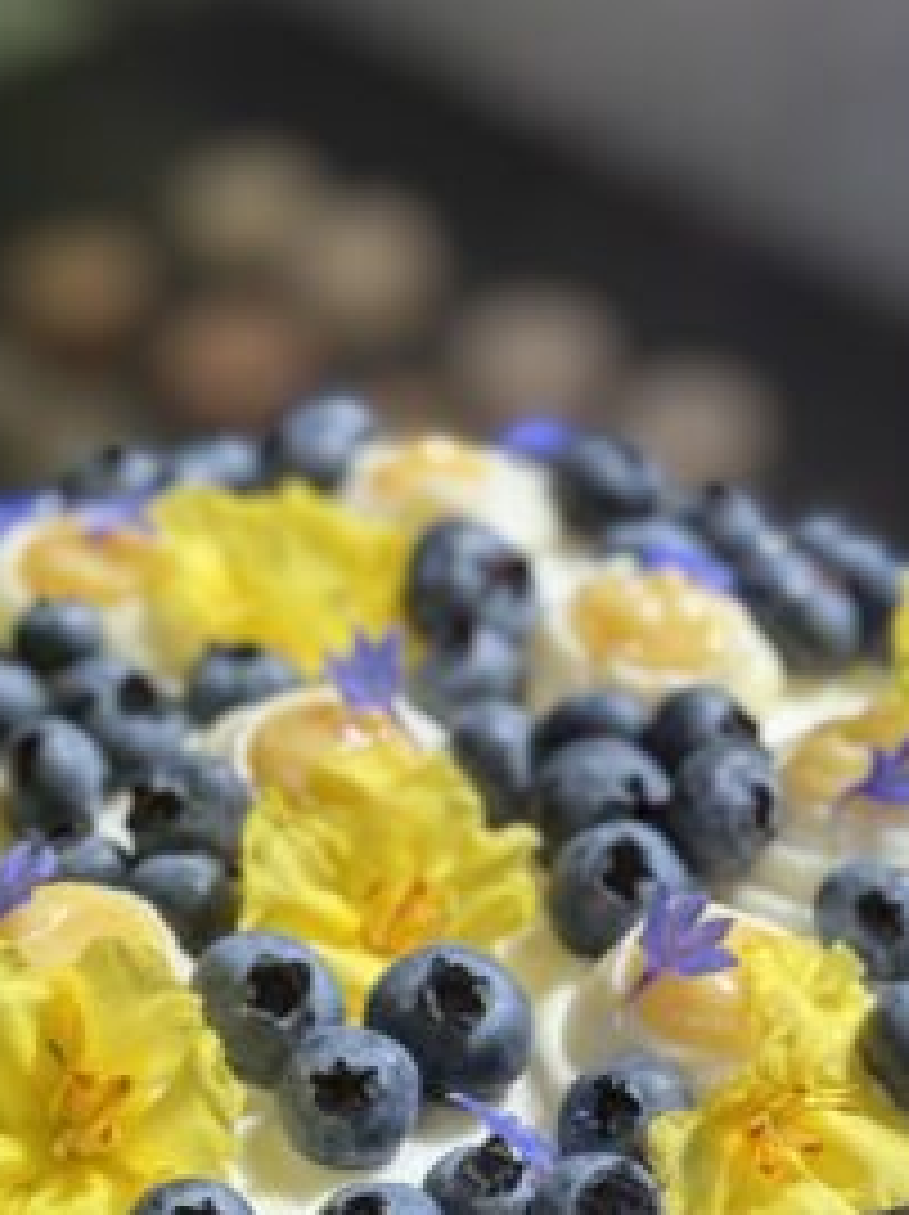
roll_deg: +3.9
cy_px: 961
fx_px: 3577
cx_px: 351
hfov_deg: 14.5
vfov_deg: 19.1
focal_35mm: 102
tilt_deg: -40.0
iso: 64
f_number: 1.78
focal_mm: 6.76
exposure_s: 1/213
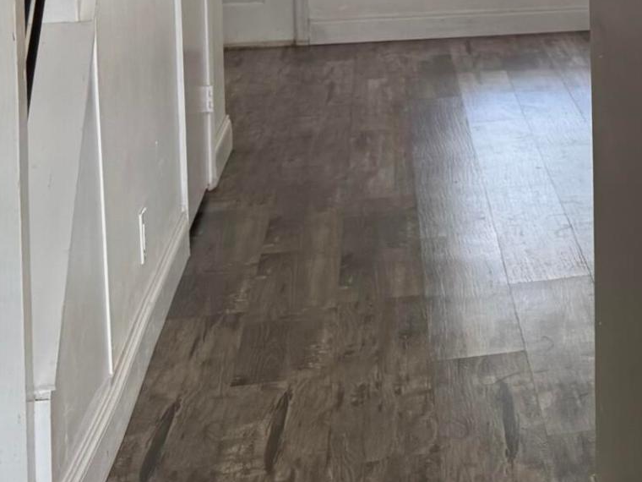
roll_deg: +0.0
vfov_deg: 15.5
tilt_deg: -5.5
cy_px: -124
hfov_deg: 17.5
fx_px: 1688
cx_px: 1156
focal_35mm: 91
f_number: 1.78
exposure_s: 1/120
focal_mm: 6.76
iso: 80
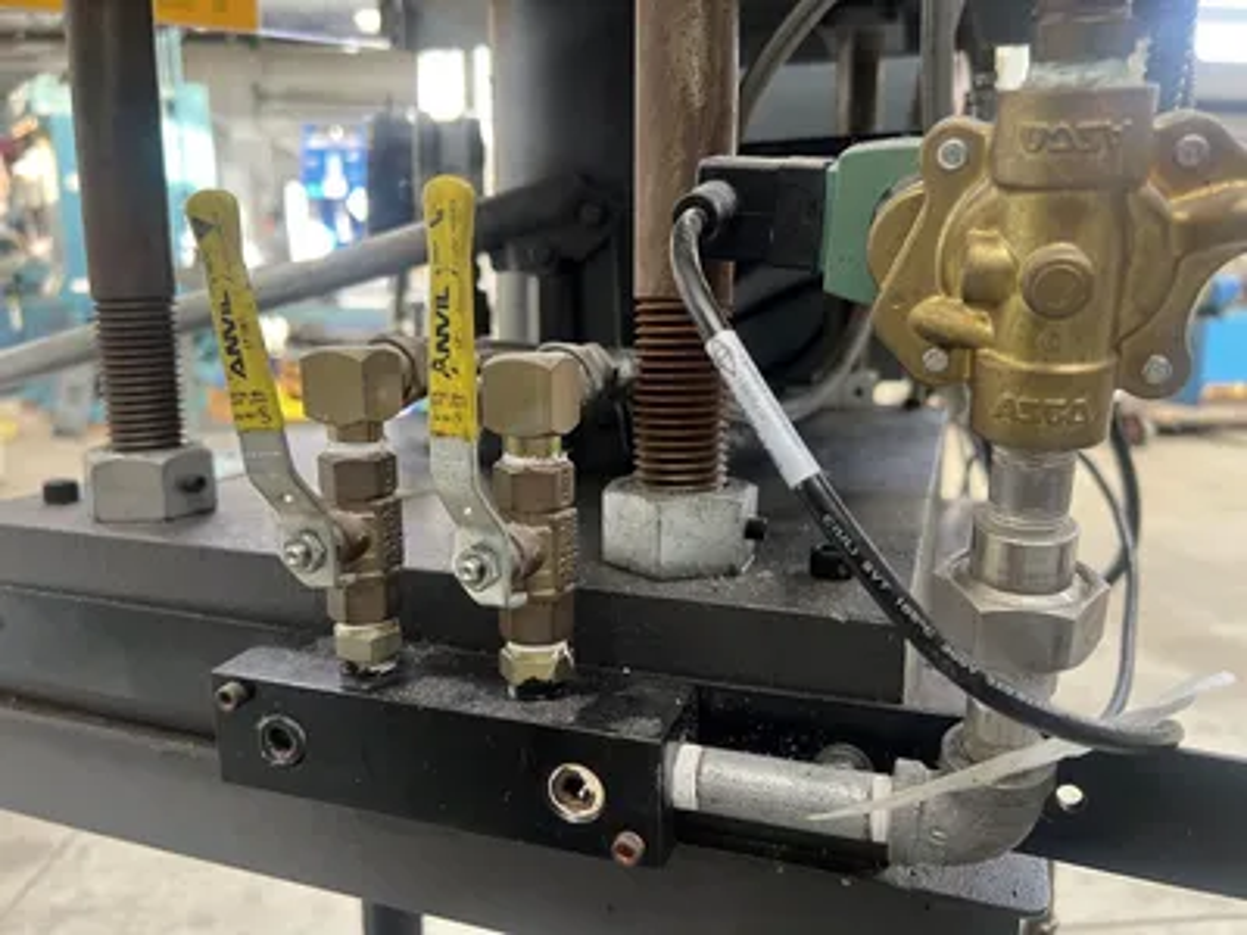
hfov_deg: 67.3
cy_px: 468
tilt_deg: -10.8
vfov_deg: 53.1
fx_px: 937
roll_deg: +0.0
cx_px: 624
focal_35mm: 26
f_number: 1.5
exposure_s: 1/62
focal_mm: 5.7
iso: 125
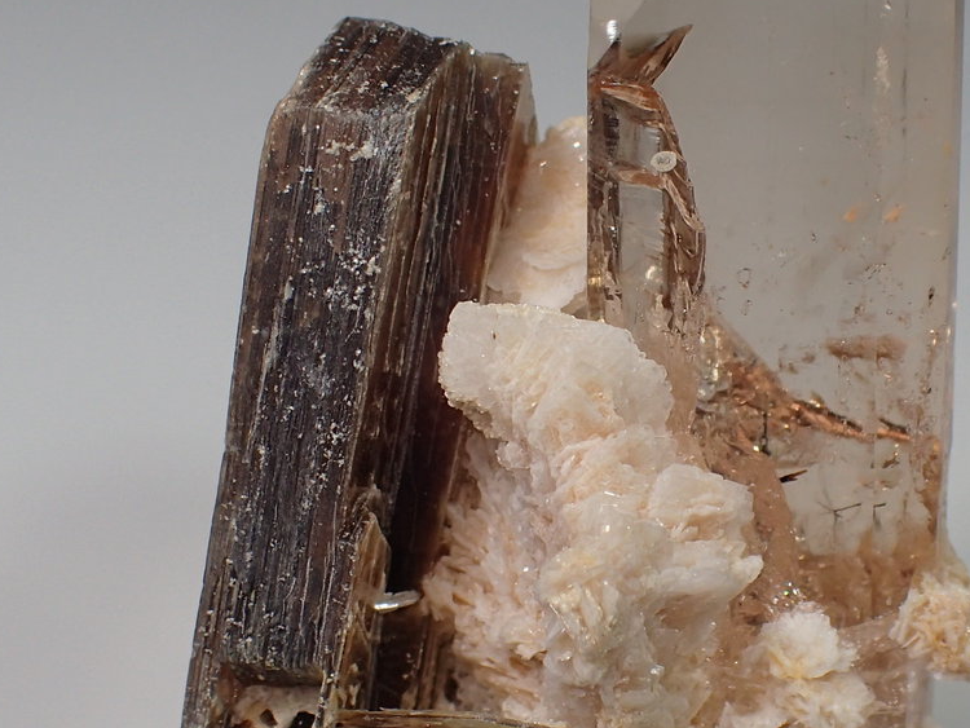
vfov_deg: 22.9
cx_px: 623
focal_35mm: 64
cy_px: 336
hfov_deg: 30.1
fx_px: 1794
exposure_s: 1/160
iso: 100
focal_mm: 5.5
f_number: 3.2
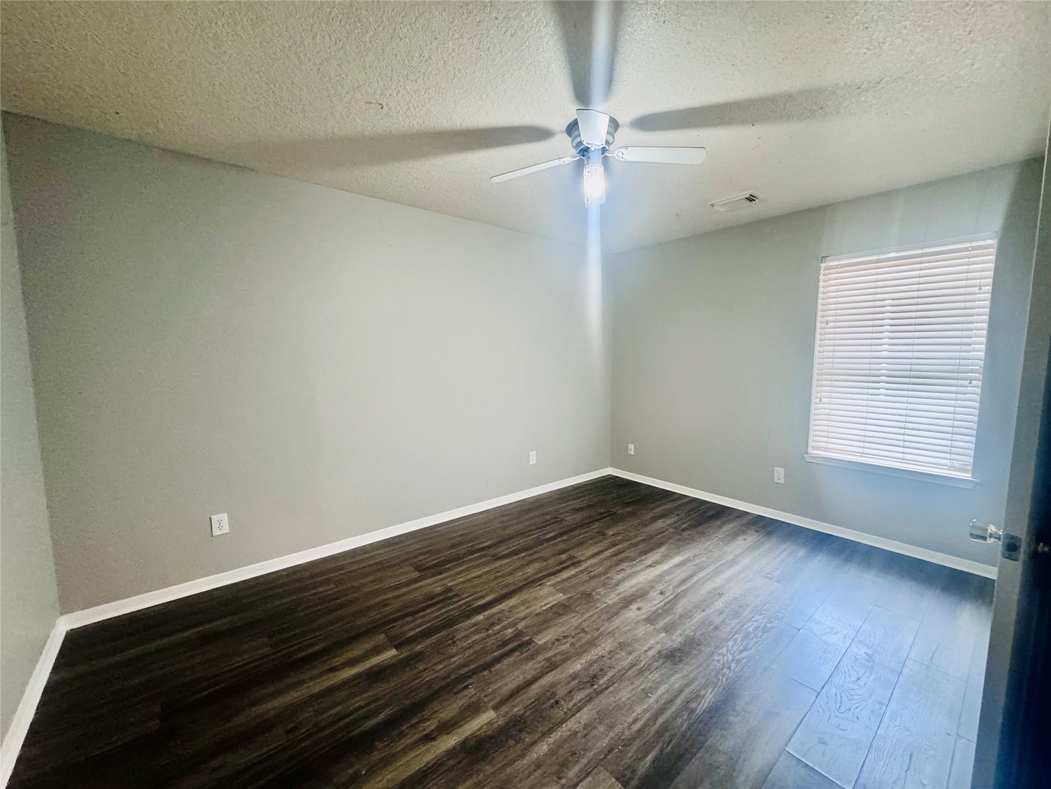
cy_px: 394
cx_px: 526
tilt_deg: -6.1
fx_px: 425
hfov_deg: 102.1
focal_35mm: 14
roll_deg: +0.9
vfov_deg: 85.7
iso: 640
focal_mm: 2.22
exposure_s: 1/60
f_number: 2.2
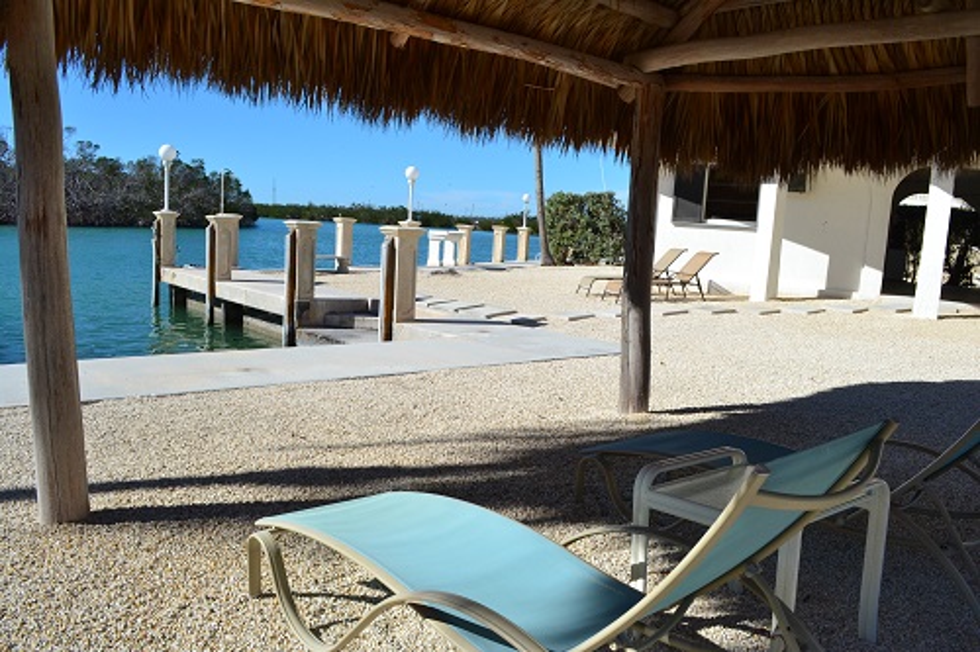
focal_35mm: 27
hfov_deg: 67.4
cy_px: 326
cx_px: 490
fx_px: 735
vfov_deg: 47.9
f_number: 11
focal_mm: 18
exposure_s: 1/500
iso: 400
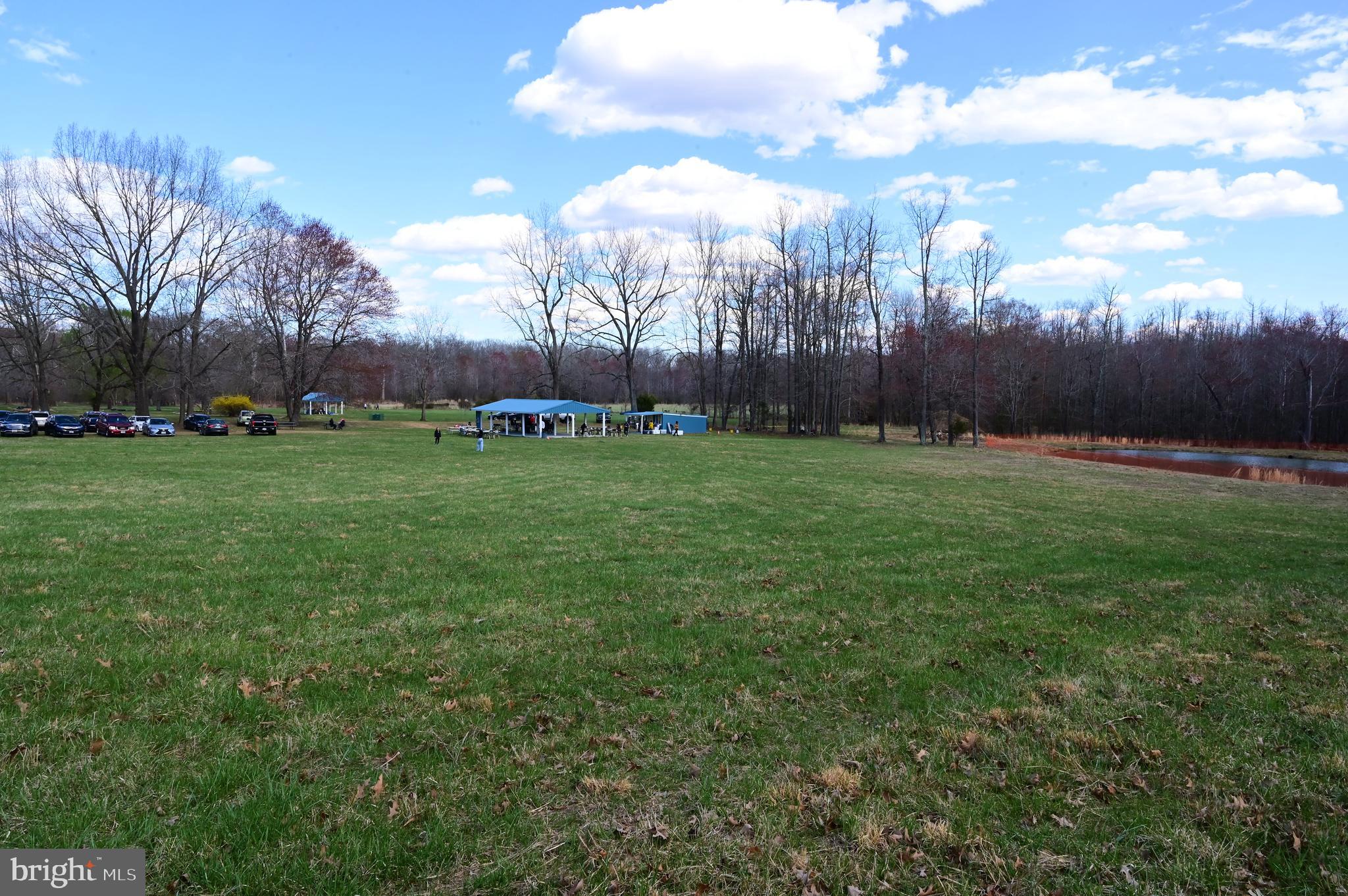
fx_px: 898
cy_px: 448
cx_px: 674
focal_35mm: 24
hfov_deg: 73.8
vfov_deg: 53.1
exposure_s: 1/125
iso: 560
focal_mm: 24
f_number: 20
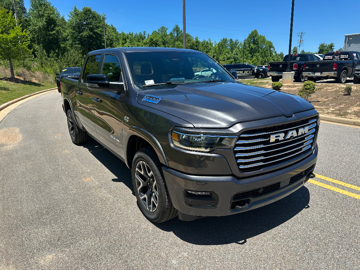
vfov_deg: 56.8
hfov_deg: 71.6
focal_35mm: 24
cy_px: 135
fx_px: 250
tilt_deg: -11.5
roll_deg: -0.1
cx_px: 180
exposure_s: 1/3155
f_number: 1.78
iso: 80
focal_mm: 6.86
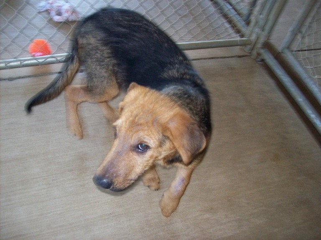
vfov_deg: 39.6
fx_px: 334
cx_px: 160
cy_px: 120
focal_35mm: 36
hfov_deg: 51.4
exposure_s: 1/64
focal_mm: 6
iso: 200
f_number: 2.7
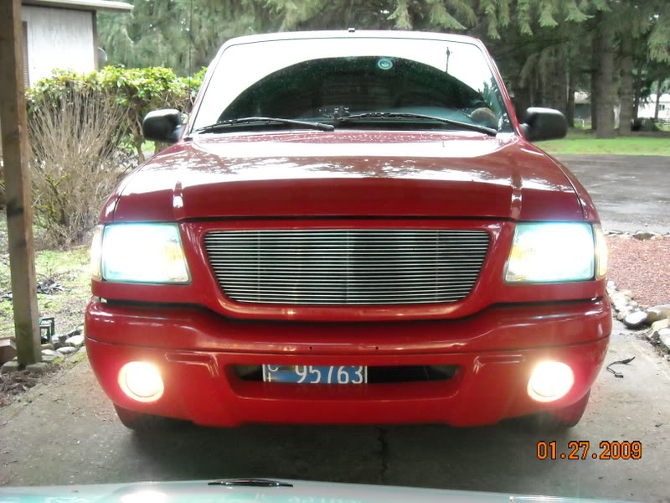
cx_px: 335
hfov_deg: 42.9
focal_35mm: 44
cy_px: 252
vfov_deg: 32.9
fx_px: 852
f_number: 3.1
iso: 800
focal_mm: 7.1
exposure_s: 1/96
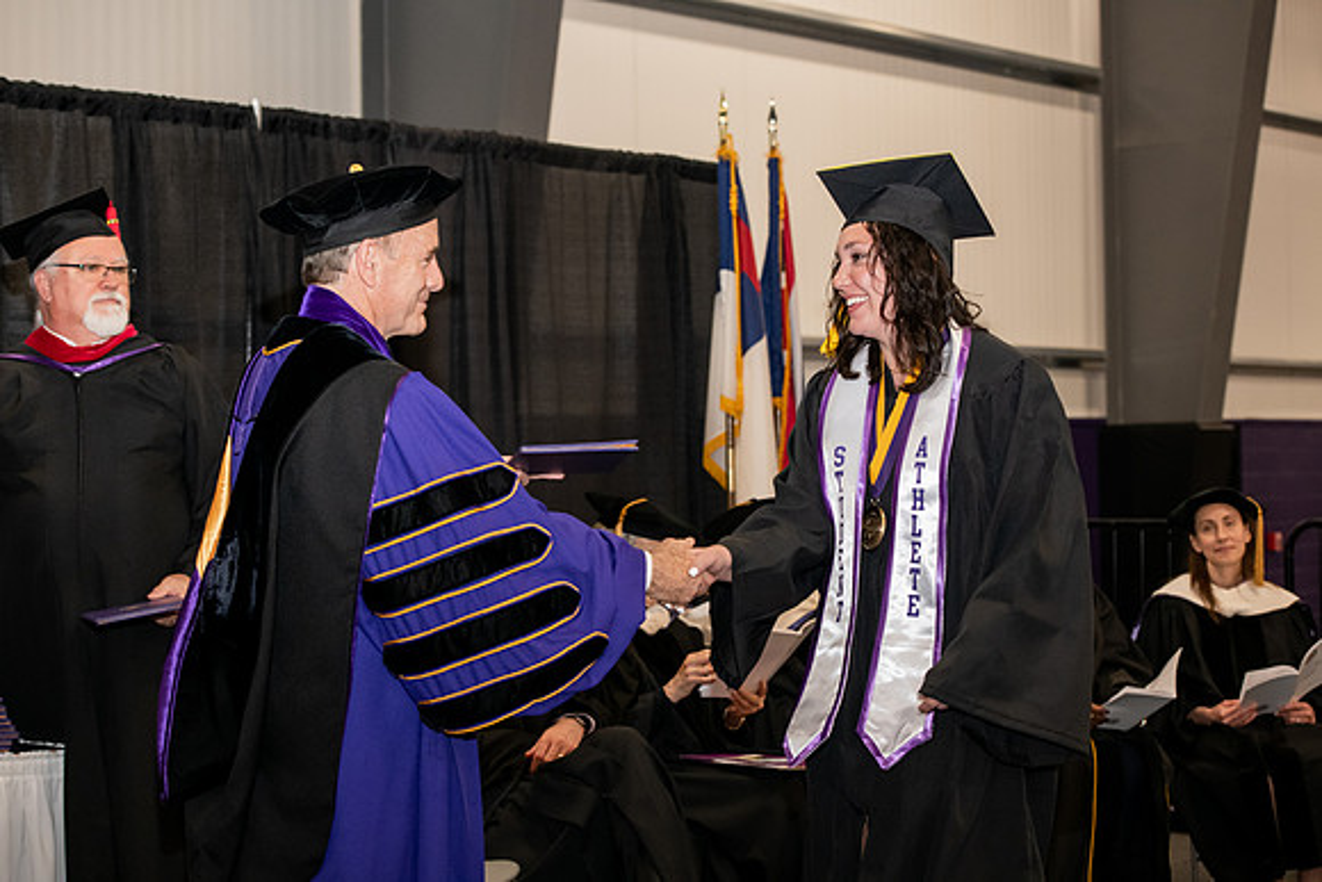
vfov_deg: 19.5
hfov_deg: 28.8
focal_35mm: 70
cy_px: 441
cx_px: 661
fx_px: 2571
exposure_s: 1/200
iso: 2000
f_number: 5
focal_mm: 70
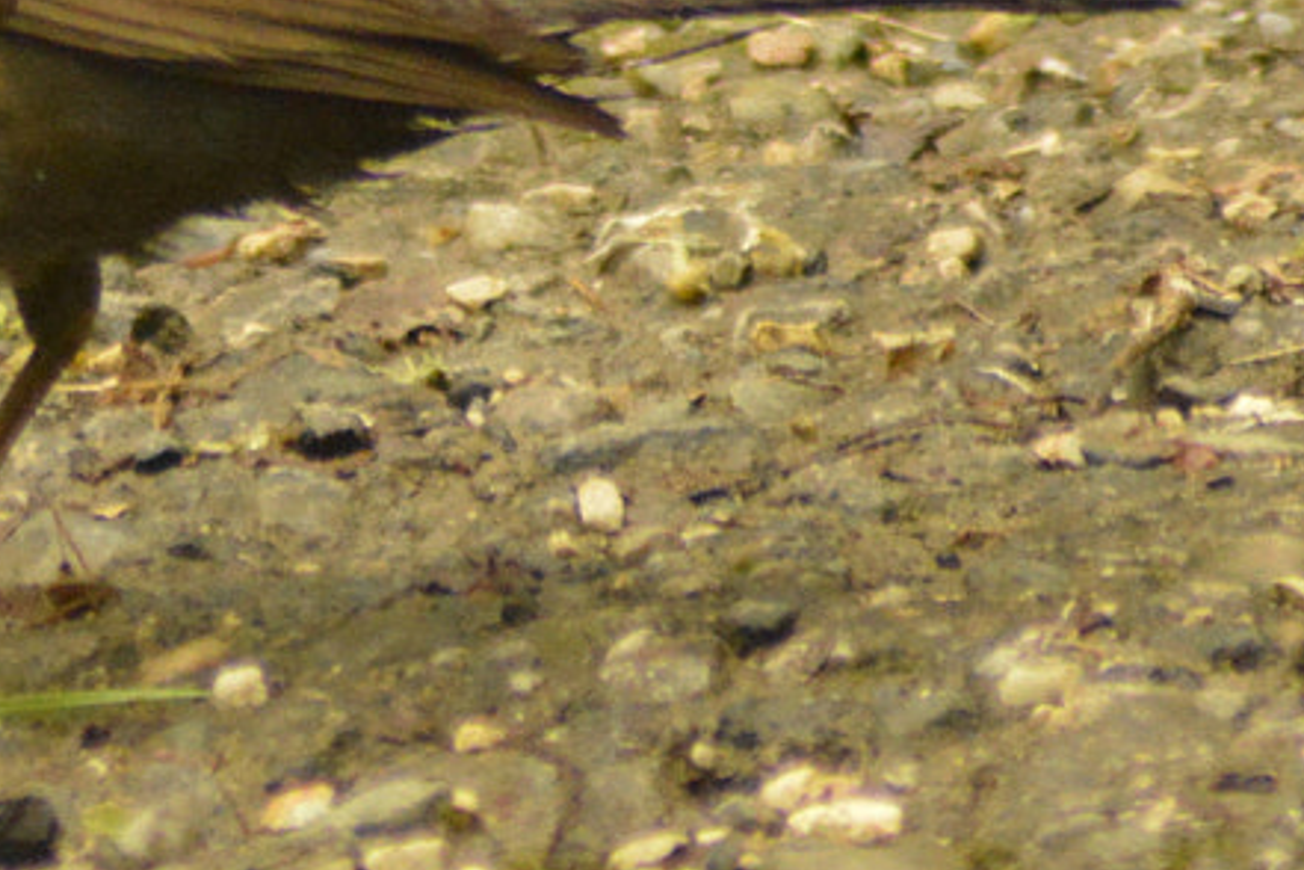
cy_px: 154
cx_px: -213
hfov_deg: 1.3
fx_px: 59074
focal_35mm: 1631
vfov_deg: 0.8
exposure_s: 1/500
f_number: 5.6
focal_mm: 300
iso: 3200
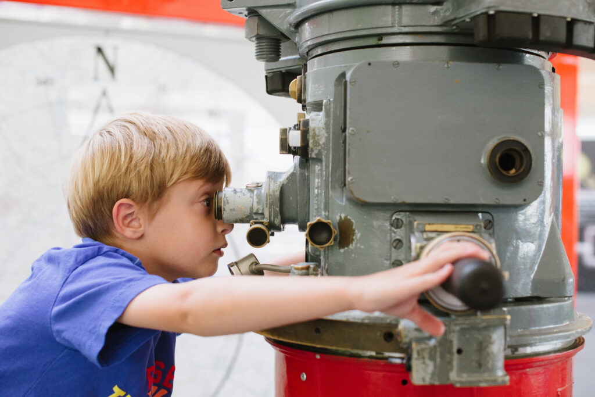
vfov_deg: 27.0
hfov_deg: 39.6
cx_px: 298
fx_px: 826
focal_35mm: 50
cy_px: 198
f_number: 4
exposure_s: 1/200
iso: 1600
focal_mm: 50
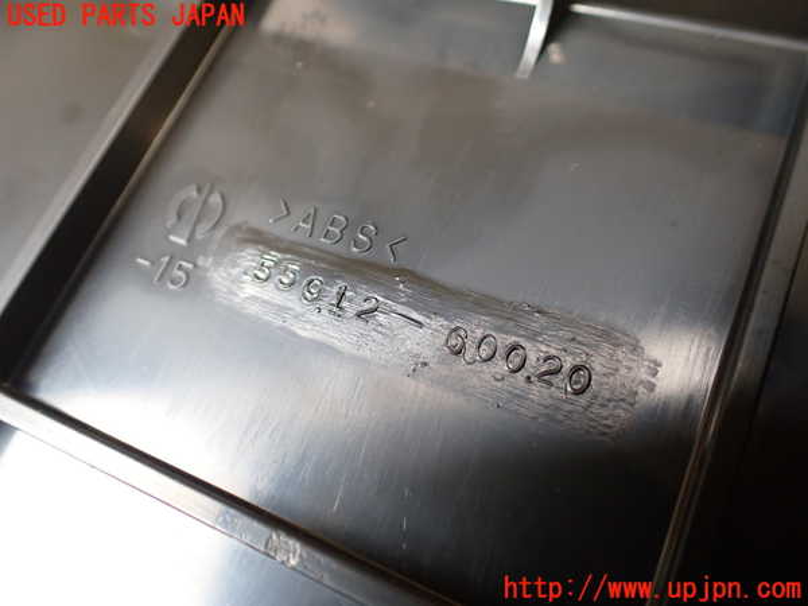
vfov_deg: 46.8
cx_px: 404
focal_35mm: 30
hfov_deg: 60.0
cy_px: 303
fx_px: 700
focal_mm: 5.4
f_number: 2.3
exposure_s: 1/125
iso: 400
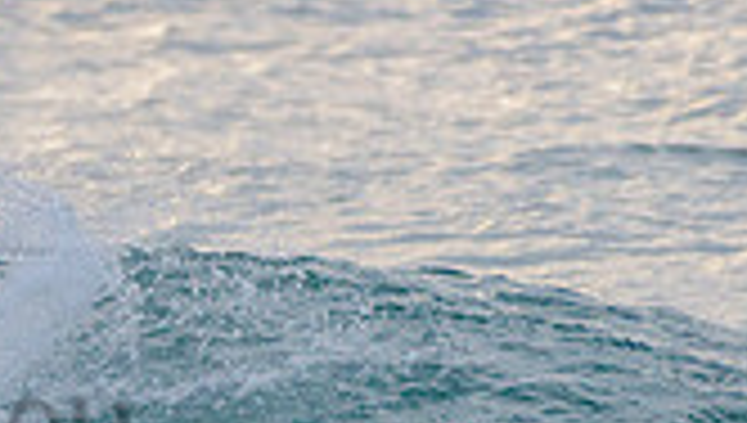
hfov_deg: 1.0
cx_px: -386
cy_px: 364
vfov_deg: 0.5
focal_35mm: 2241
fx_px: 44460
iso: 400
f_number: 5.6
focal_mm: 500
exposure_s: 1/1250
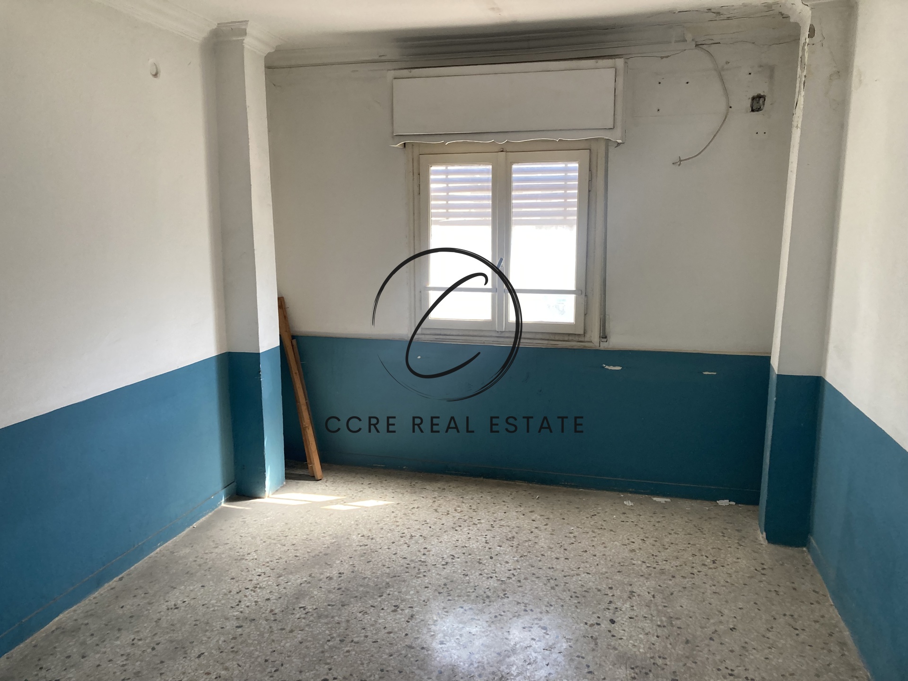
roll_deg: +0.3
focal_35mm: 28
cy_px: 340
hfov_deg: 63.4
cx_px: 454
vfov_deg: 49.7
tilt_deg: -9.2
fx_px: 734
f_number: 1.8
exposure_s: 1/114
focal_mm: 3.99
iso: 80
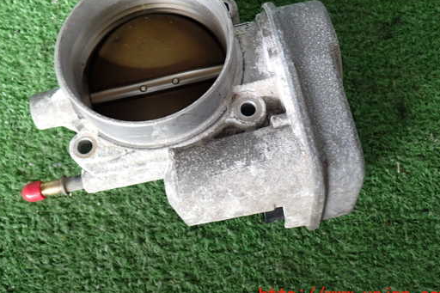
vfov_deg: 34.0
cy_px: 113
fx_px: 476
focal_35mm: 39
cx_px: 195
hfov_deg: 49.5
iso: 200
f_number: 2.4
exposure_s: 1/30
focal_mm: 5.79
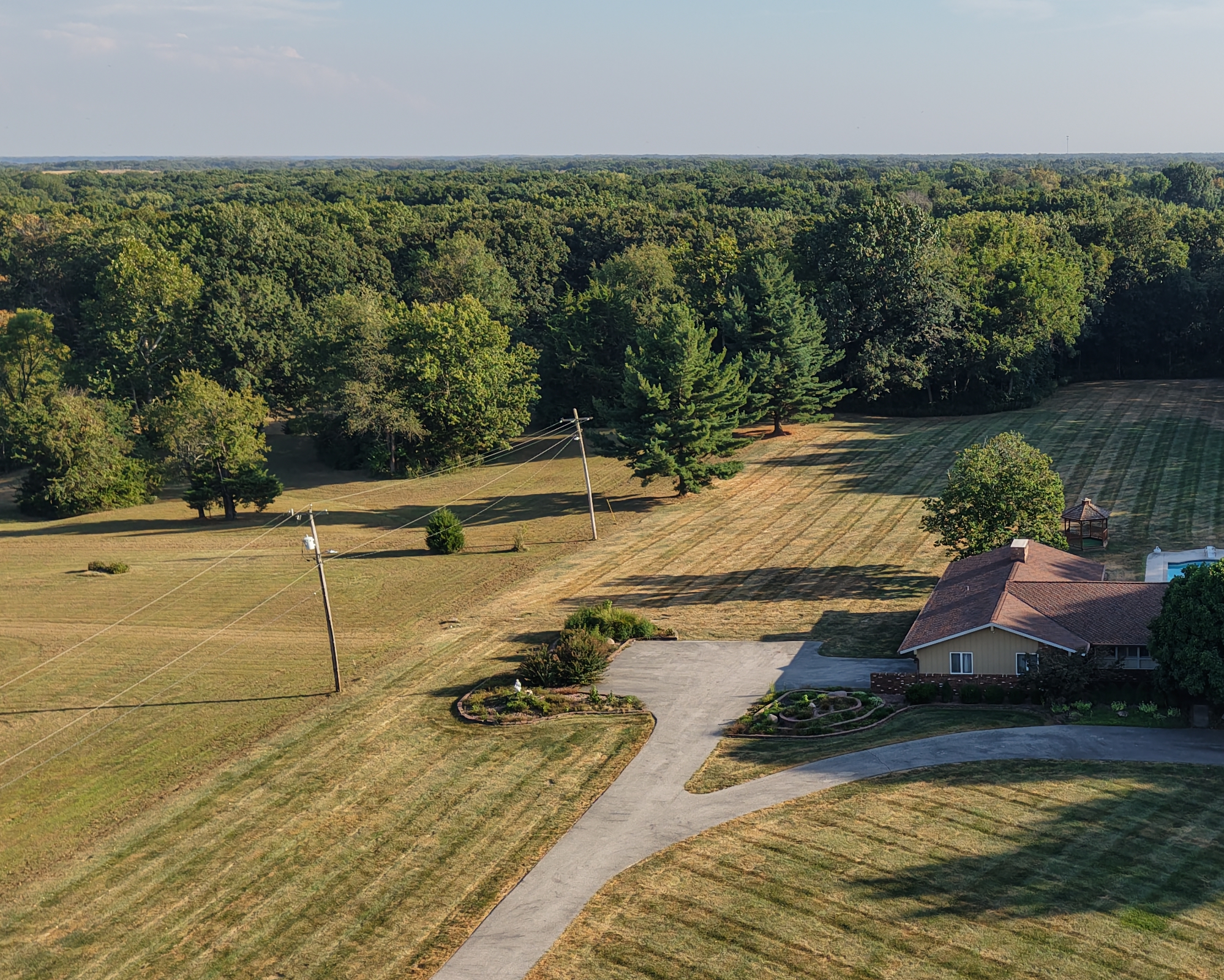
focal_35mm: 48
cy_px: 606
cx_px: 1078
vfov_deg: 31.3
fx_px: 1739
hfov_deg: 36.6
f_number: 1.8
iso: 270
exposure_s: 1/3200
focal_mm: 8.67
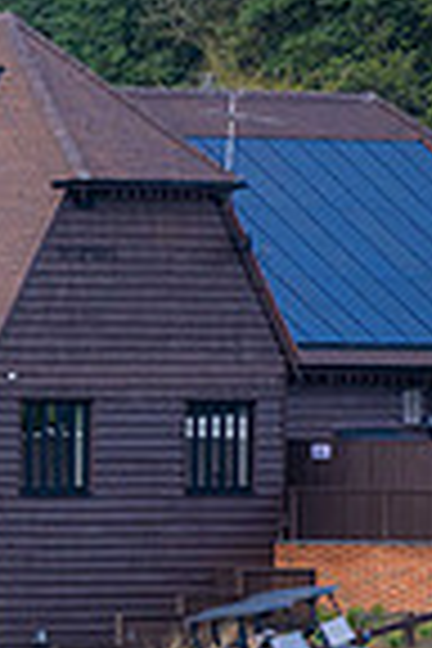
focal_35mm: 1211
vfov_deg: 1.7
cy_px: 718
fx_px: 21796
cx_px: -729
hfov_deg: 1.1
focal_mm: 300
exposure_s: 1/500
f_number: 5.6
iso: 200
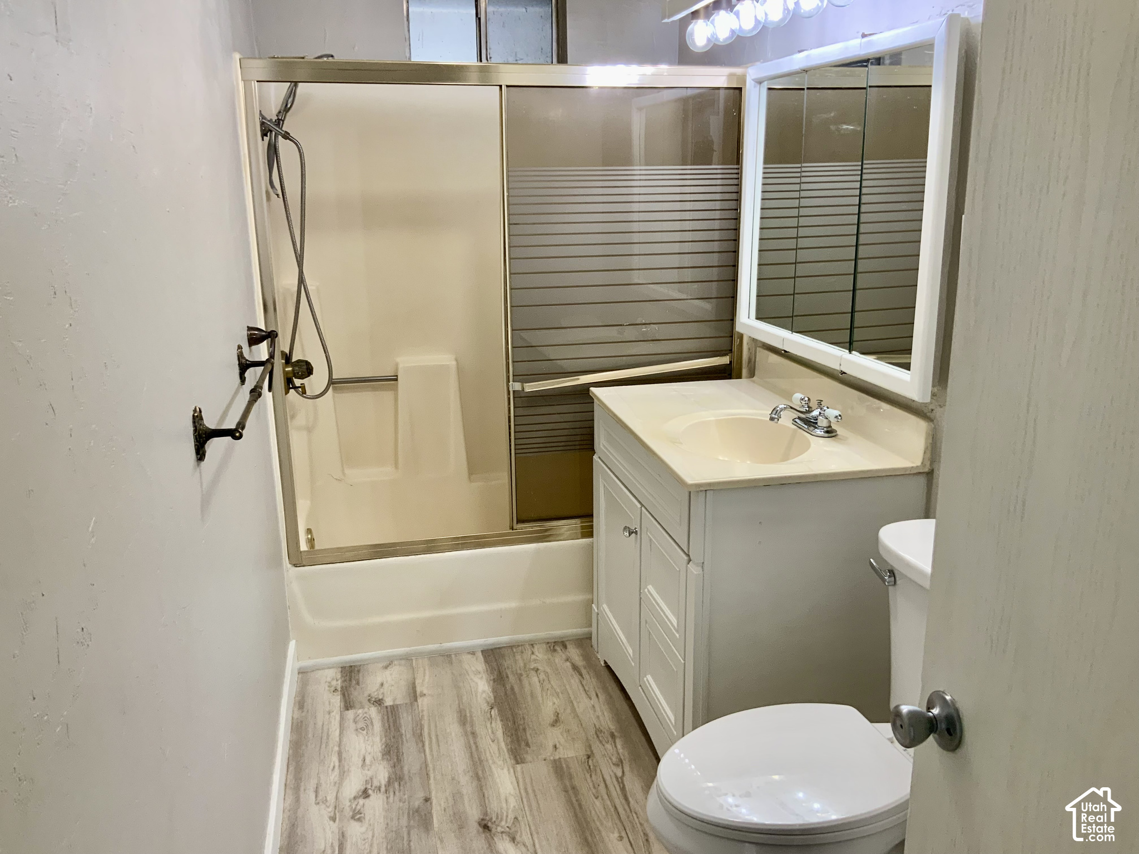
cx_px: 570
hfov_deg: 61.7
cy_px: 427
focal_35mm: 29
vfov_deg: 48.2
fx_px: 954
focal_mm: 3
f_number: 1.8
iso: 50
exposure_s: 1/60
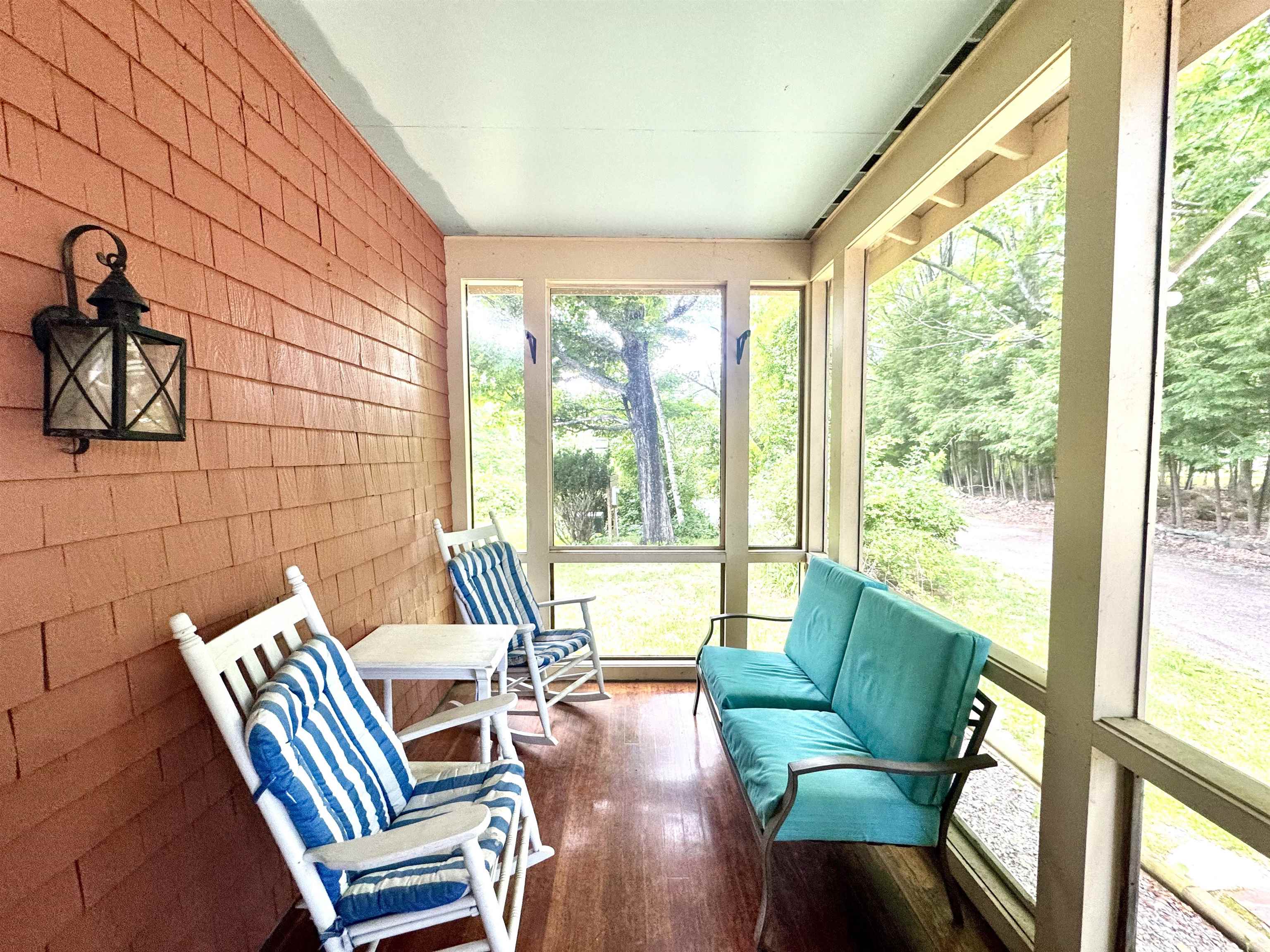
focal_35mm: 14
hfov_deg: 102.1
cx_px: 635
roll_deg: +0.2
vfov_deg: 85.7
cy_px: 476
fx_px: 514
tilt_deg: -3.3
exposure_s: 1/99
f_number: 2.2
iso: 160
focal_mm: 2.22
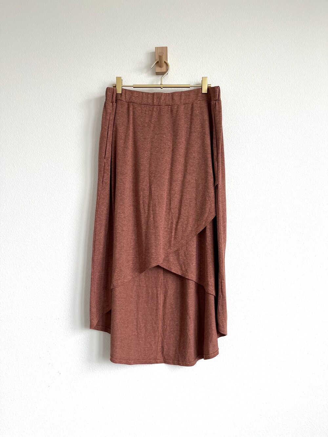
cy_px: 218
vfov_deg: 67.3
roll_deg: +0.9
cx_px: 164
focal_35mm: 26
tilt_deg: +4.2
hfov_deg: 53.1
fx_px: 328
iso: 80
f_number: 1.6
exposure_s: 1/121
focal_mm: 5.1
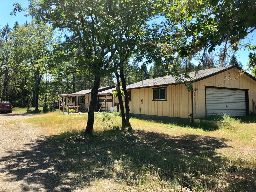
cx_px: 128
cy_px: 96
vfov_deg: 49.7
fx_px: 207
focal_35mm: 28
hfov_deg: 63.5
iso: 20
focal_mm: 4
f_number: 1.8
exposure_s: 1/827
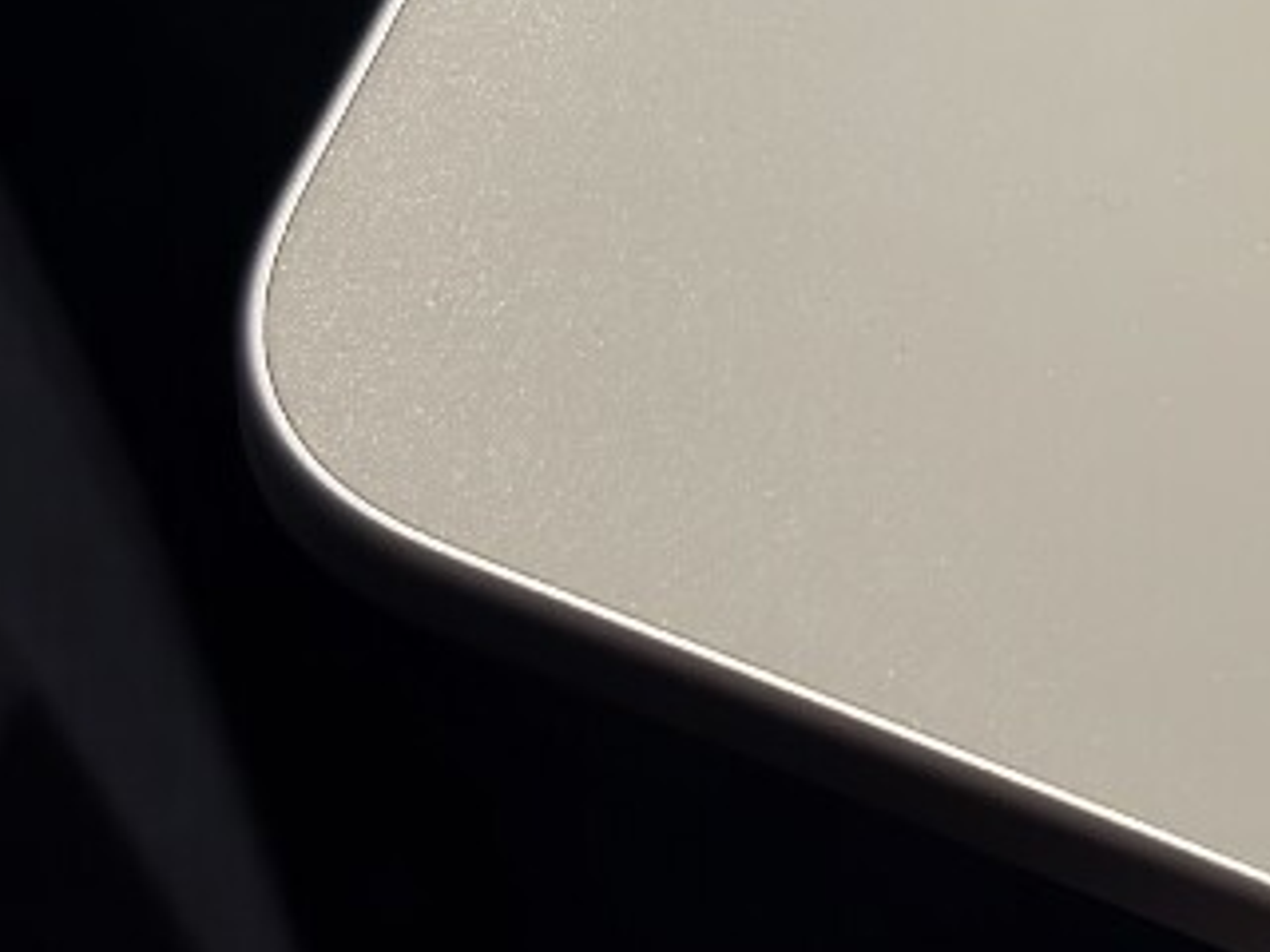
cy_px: 198
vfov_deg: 12.6
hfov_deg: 16.4
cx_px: 1334
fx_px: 4293
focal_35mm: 117
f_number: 1.6
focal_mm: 5.96
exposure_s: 1/57
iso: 100
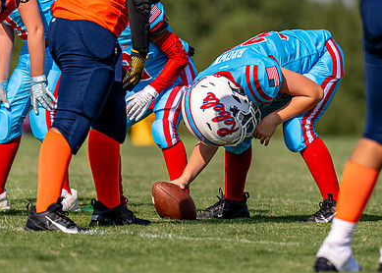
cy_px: 96
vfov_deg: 2.5
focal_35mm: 580
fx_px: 6294
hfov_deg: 3.5
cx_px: 189
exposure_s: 1/4000
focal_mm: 200
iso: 125
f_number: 2.8
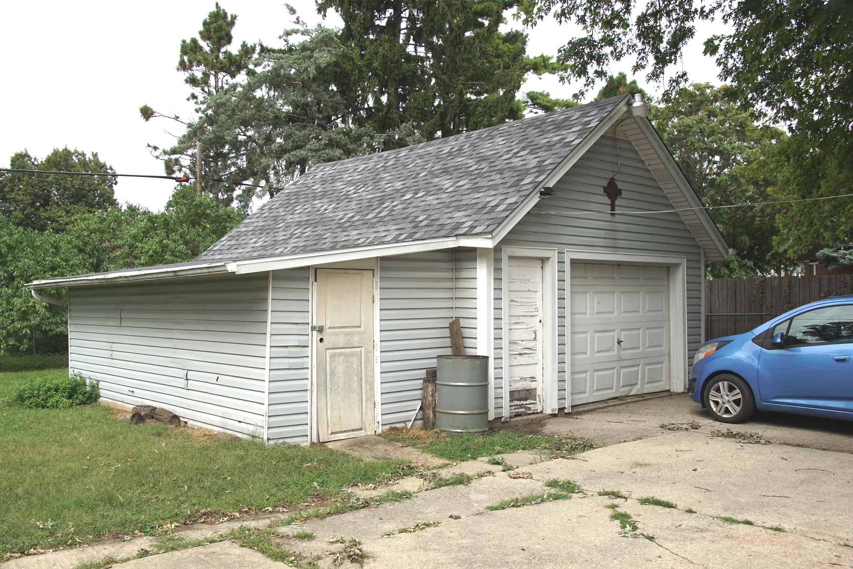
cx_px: 426
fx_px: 782
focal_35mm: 33
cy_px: 284
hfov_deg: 57.2
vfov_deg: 40.0
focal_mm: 22
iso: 100
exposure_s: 1/200
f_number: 7.1
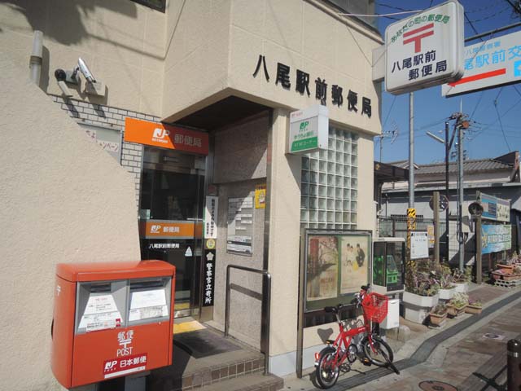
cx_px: 260
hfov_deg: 71.6
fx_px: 361
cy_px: 196
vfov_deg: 56.8
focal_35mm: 24
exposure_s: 1/1250
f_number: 2.8
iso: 360
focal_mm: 5.1
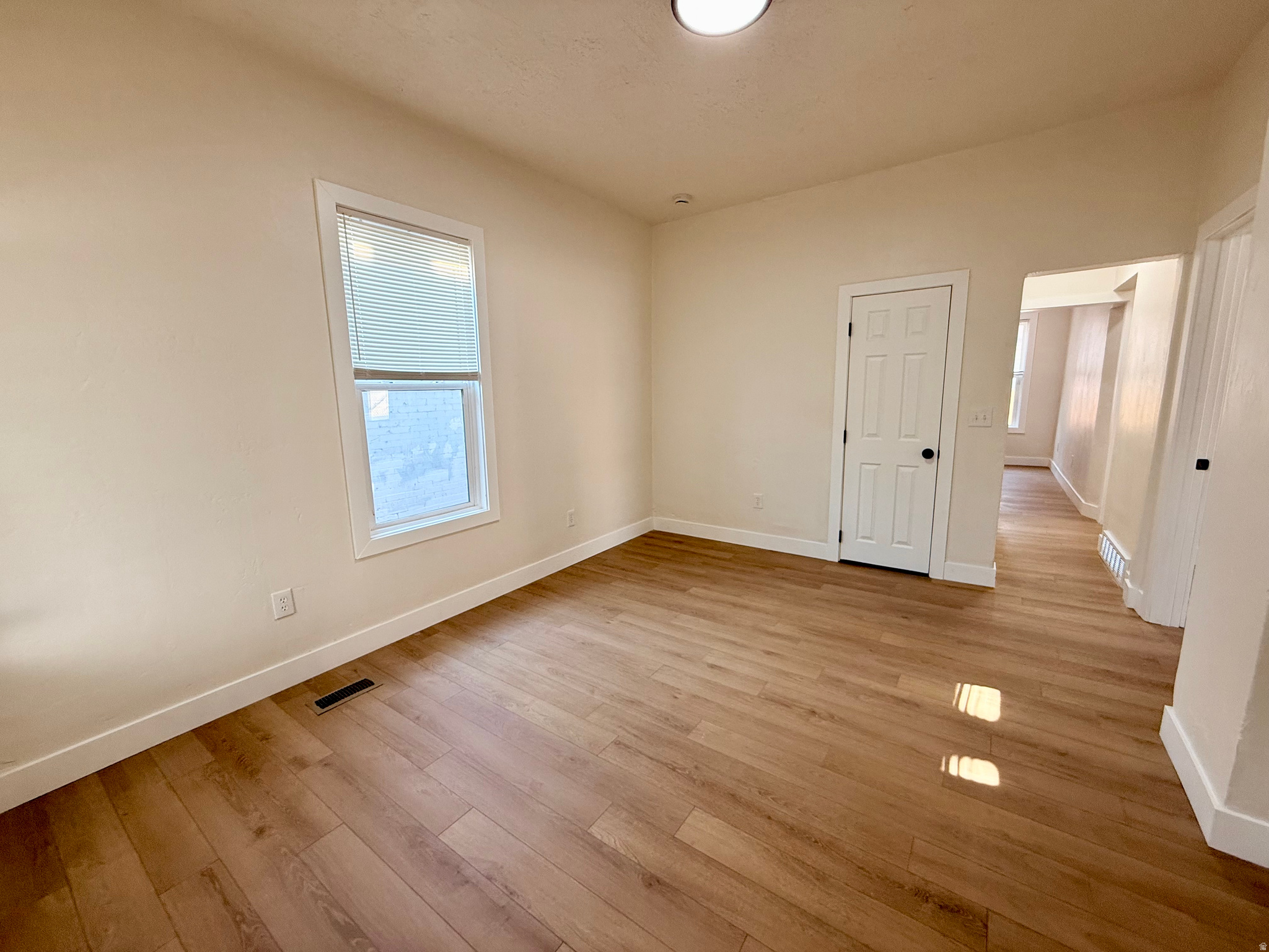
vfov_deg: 85.7
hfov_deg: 102.1
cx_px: 634
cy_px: 476
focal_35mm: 14
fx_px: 513
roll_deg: +1.3
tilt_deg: -9.1
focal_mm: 2.22
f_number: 2.2
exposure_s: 1/120
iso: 160
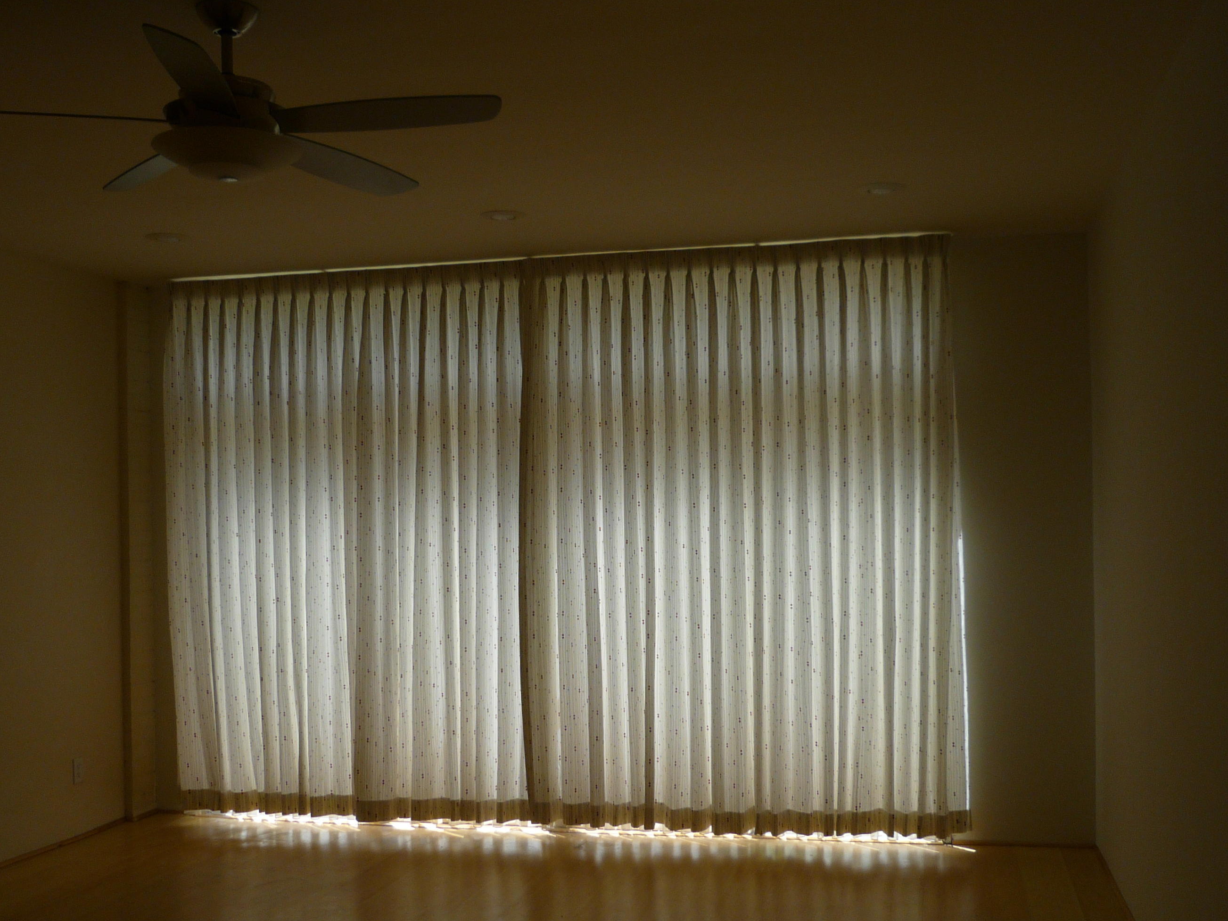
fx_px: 1348
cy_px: 513
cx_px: 586
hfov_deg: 49.0
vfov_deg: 37.7
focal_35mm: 38
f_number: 2.8
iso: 100
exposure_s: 1/125
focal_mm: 5.5
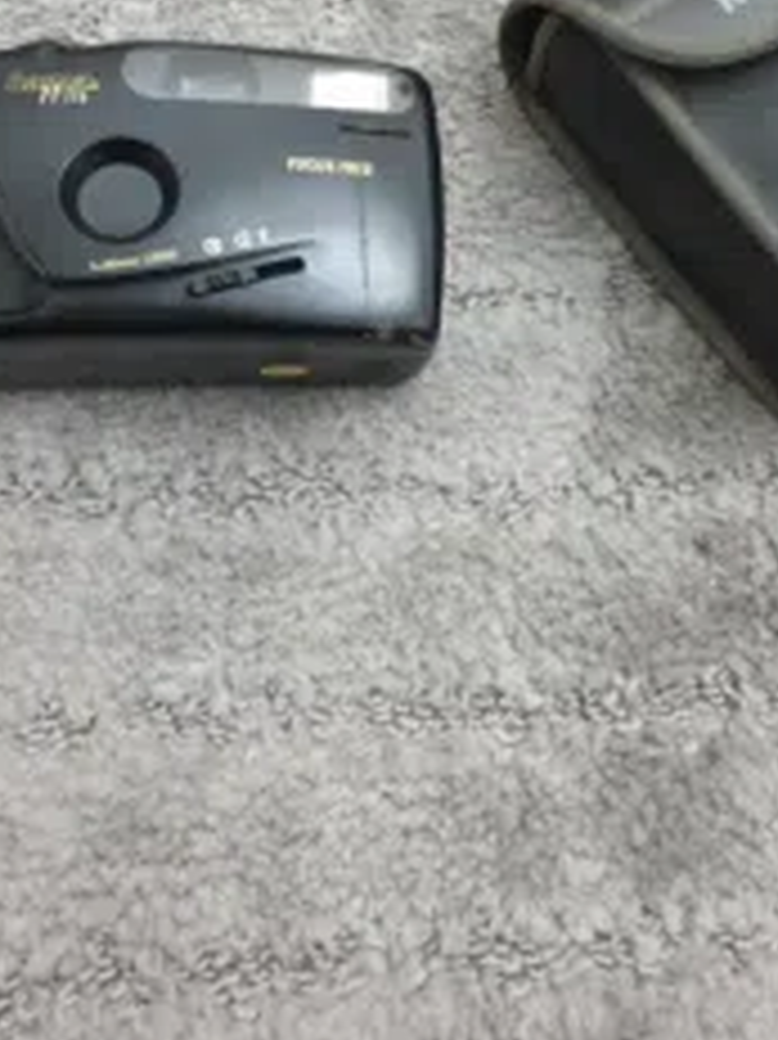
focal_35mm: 45
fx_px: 1350
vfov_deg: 39.9
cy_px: 162
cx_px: 414
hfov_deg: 32.1
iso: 320
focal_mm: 4.3
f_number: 1.5
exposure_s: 1/17
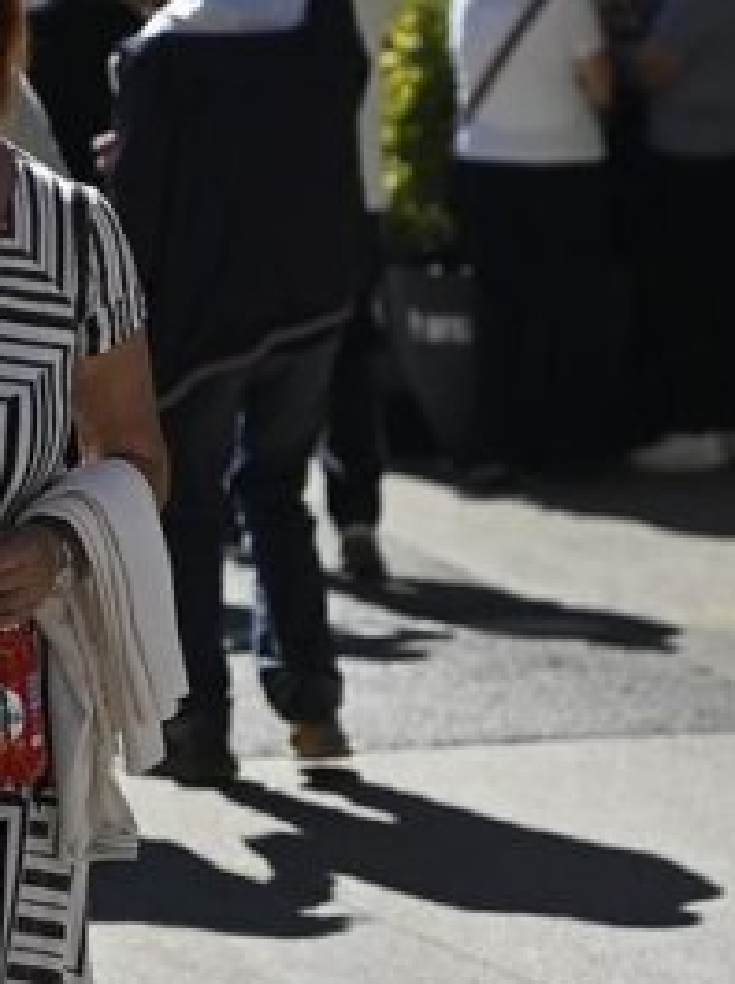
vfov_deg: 8.7
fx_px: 6499
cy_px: 605
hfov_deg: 6.4
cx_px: -238
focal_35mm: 229
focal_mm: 50
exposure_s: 1/8000
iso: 125
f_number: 2
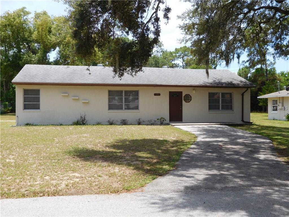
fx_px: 292
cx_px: 144
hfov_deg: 52.6
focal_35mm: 35
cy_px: 108
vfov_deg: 40.7
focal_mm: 6.2
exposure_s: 1/640
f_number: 3.8
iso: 125
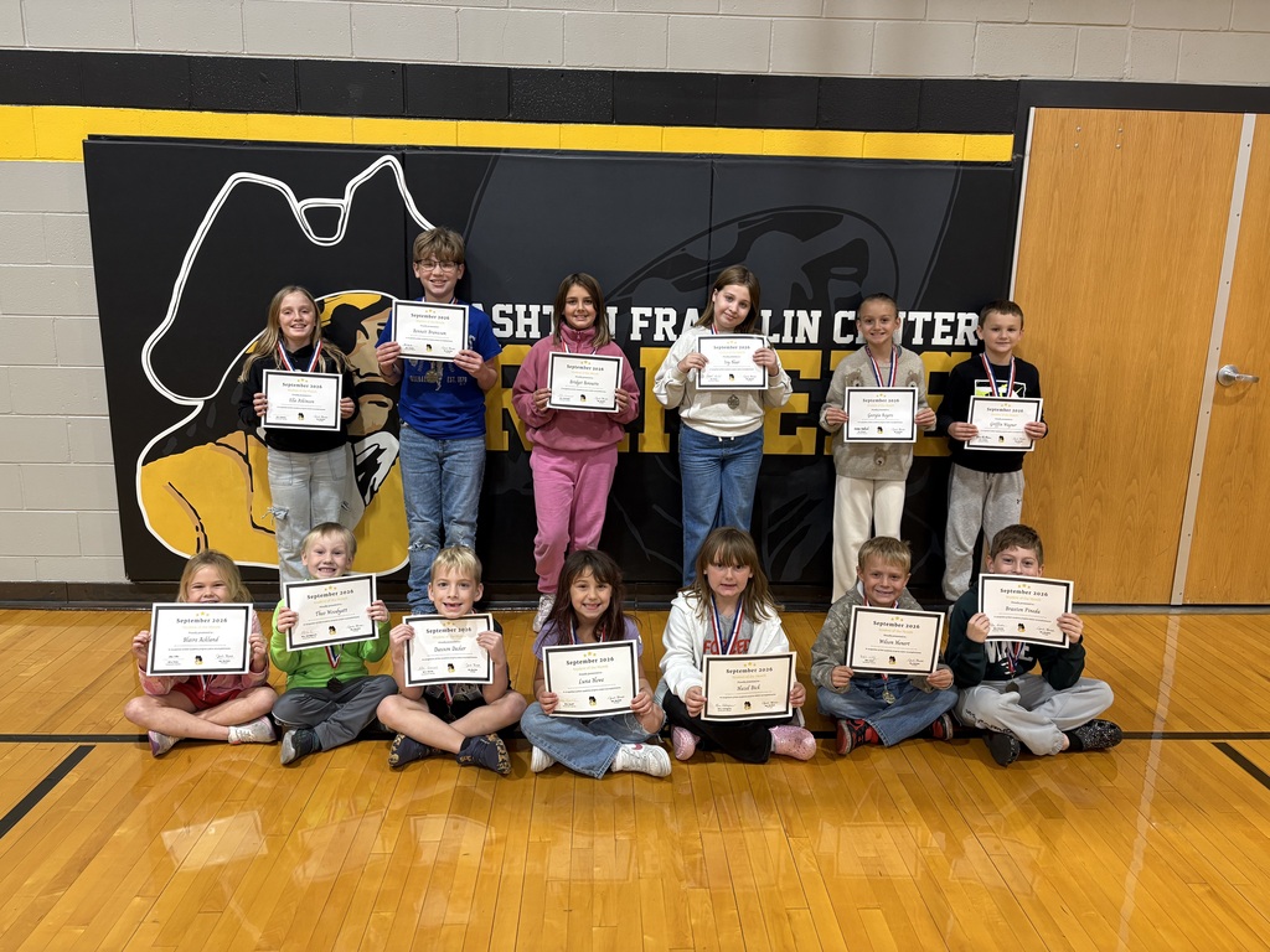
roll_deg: -0.8
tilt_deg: -12.7
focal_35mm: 26
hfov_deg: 67.3
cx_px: 635
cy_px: 476
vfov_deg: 53.1
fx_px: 954
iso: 160
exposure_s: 1/60
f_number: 1.6
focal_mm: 5.96
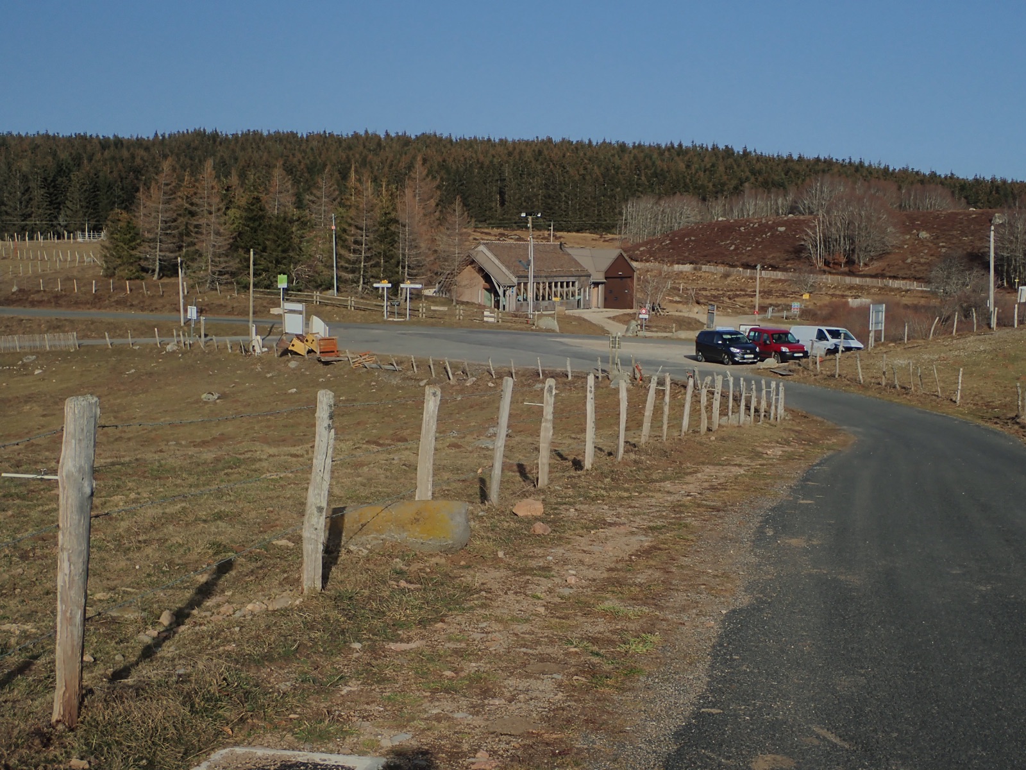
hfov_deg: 38.9
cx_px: 513
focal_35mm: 49
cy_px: 385
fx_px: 1452
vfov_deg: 29.7
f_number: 4.5
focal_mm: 8.99
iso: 100
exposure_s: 1/500
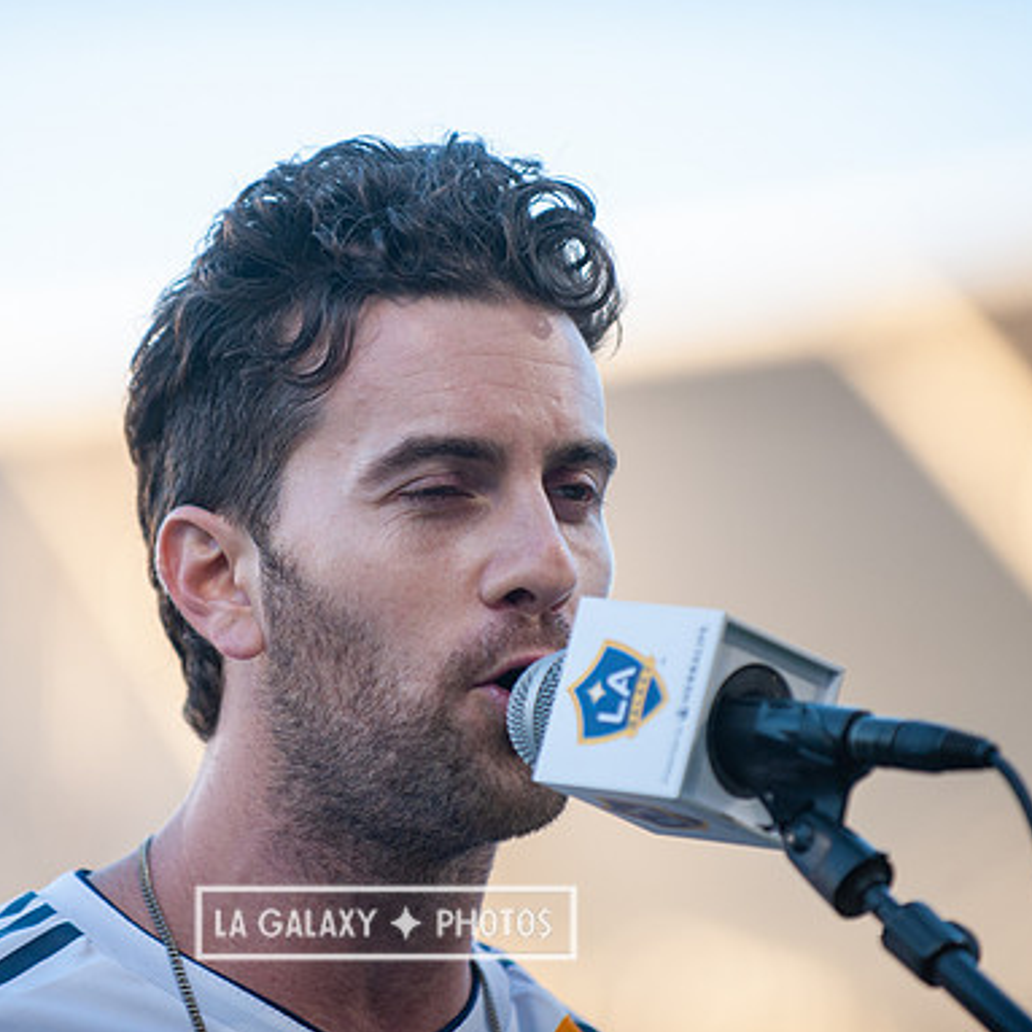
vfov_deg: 6.8
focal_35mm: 257
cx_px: 385
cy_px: 517
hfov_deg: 6.8
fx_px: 8668
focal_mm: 200
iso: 800
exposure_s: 1/1250
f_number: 2.8
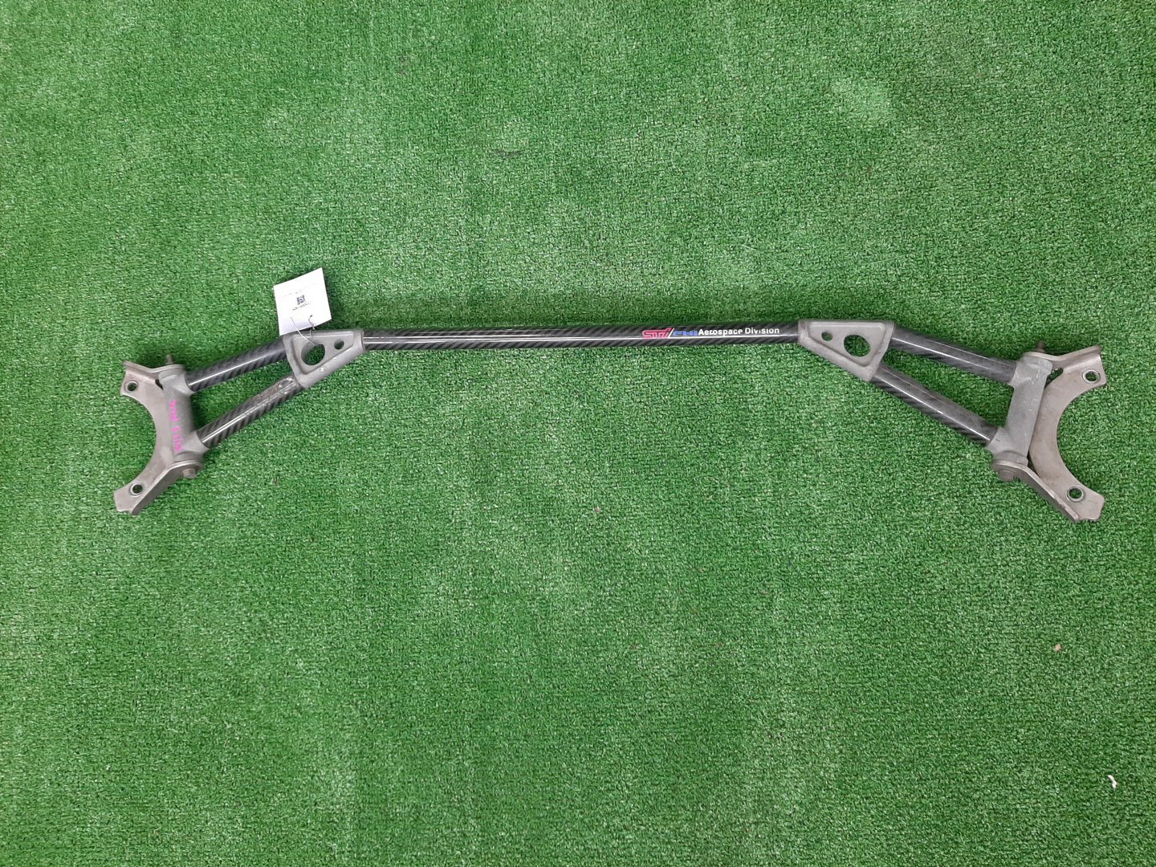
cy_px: 434
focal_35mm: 26
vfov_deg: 53.1
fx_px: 868
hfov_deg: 67.3
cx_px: 578
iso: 115
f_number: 1.7
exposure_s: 1/50
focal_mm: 3.93
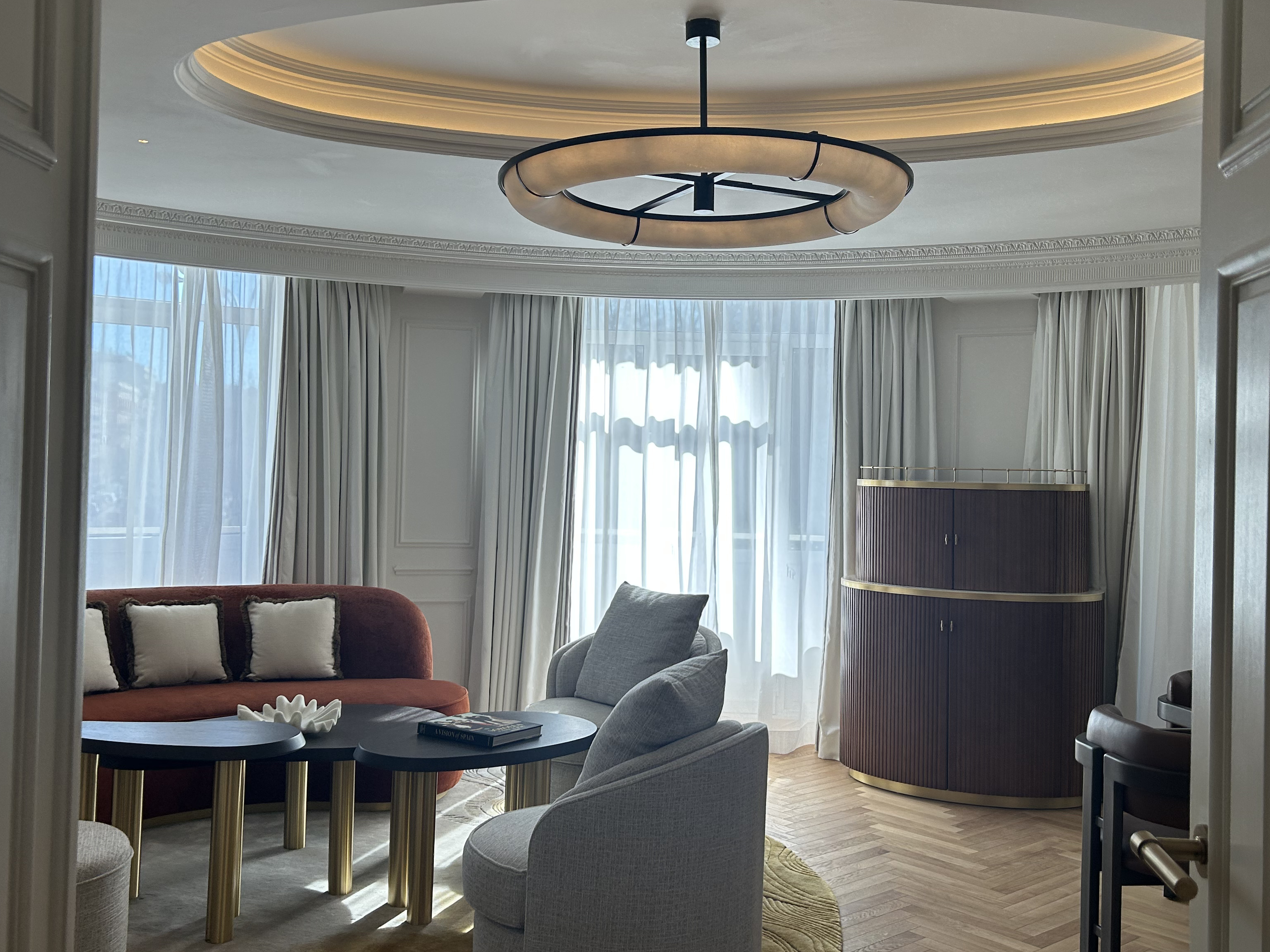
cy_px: 459
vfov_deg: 41.8
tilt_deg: +0.1
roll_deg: -0.1
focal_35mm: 34
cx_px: 647
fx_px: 1247
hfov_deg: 54.0
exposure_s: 1/509
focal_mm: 5.7
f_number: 1.5
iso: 50
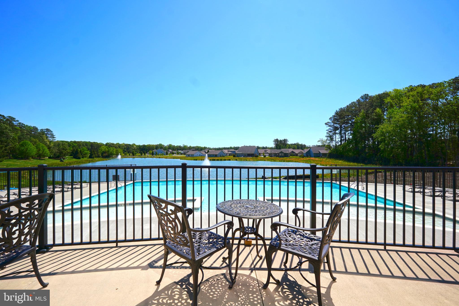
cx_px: 230
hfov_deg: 100.4
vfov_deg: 77.3
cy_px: 153
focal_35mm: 15
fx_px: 191
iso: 100
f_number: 8
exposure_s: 1/500
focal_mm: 10
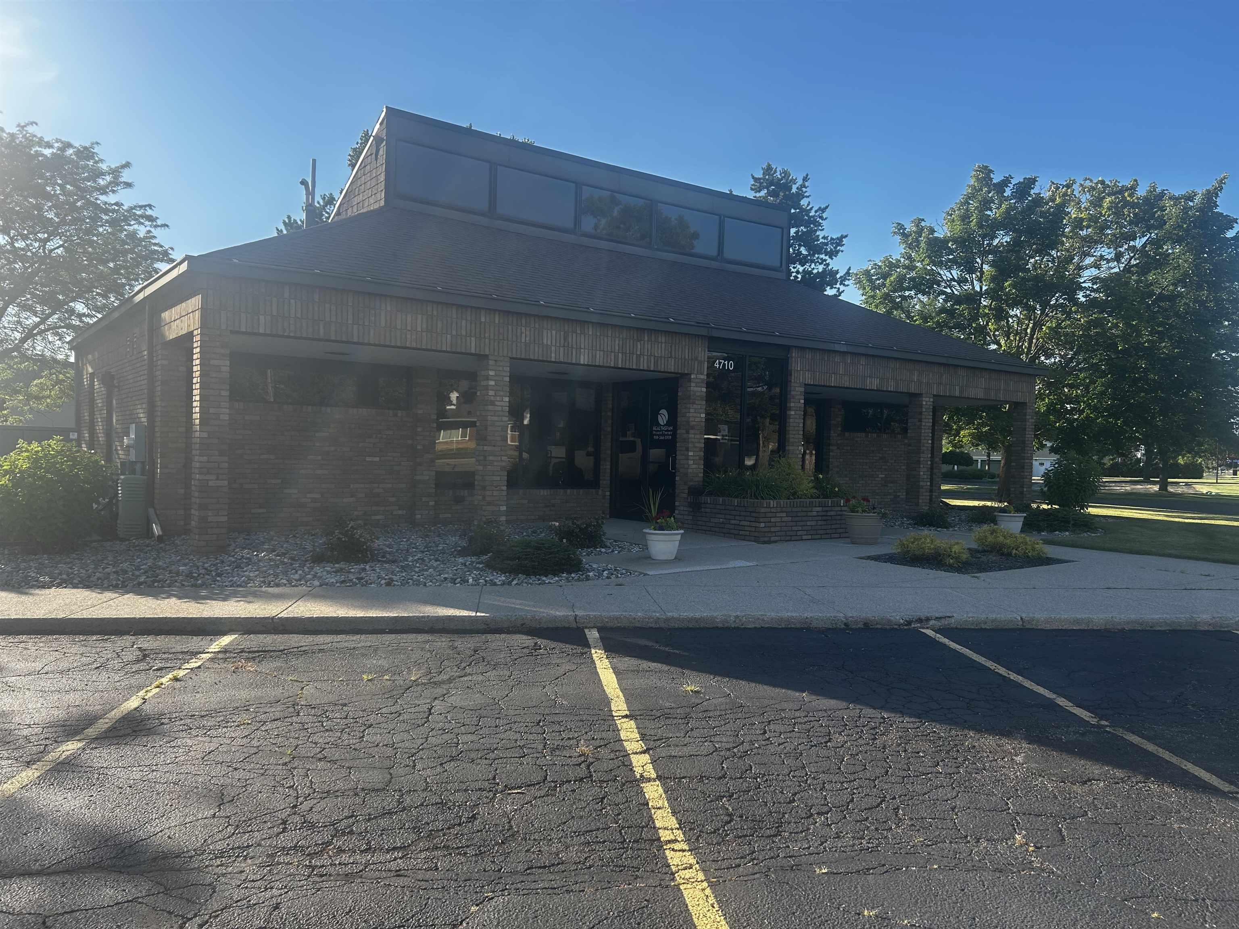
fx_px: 931
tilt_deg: -2.1
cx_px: 620
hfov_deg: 67.3
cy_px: 464
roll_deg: -1.3
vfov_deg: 53.1
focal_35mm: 26
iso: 50
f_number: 1.5
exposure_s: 1/1575
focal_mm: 5.7
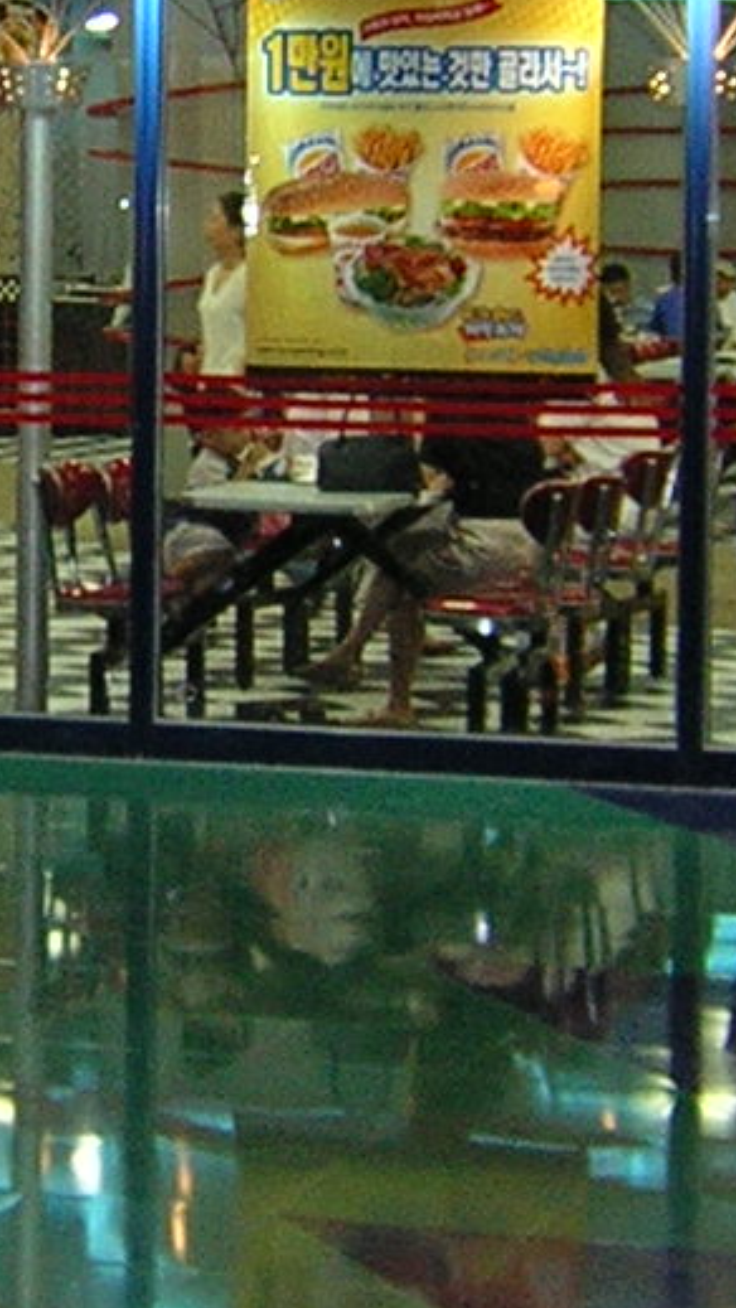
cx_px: -18
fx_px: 4197
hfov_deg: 9.9
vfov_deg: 17.6
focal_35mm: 121
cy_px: 247
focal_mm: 4.7
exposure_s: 1/60.1
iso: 313
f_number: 2.6
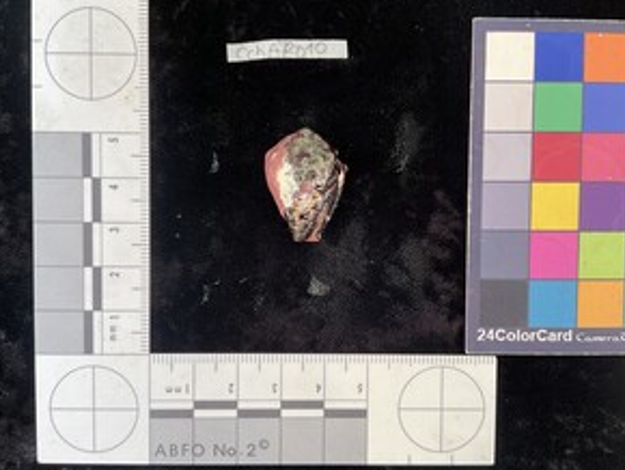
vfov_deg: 40.8
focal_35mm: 35
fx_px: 632
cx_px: 334
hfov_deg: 52.5
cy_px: 234
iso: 64
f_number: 1.8
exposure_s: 1/120
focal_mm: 3
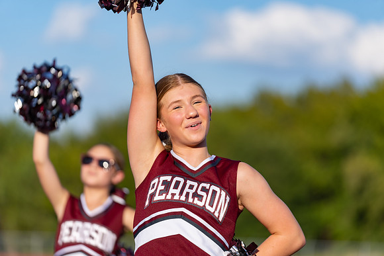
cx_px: 192
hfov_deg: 11.9
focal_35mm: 173
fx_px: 1846
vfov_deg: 7.9
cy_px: 128
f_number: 2.8
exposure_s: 1/1600
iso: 100
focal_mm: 173
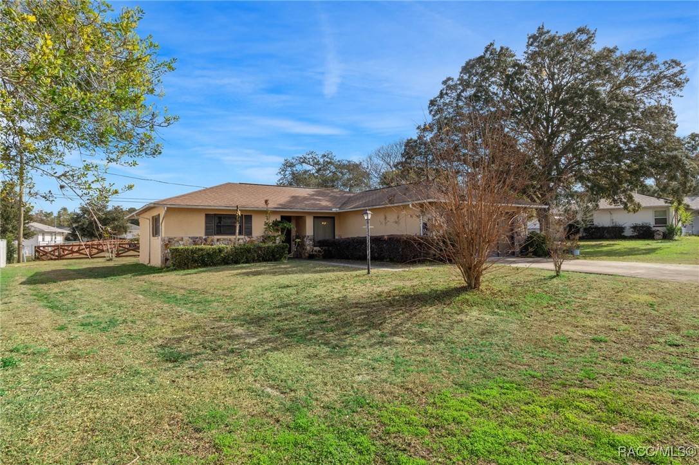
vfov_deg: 63.2
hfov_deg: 85.4
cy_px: 232
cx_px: 350
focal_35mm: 20
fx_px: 378
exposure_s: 1/250
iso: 320
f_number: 8
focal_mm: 13
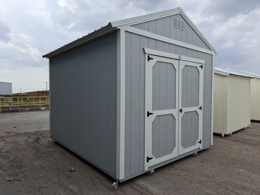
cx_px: 130
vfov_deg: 58.9
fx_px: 173
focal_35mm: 23
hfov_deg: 73.9
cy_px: 98
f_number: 1.8
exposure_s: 1/1908
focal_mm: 5.54
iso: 50
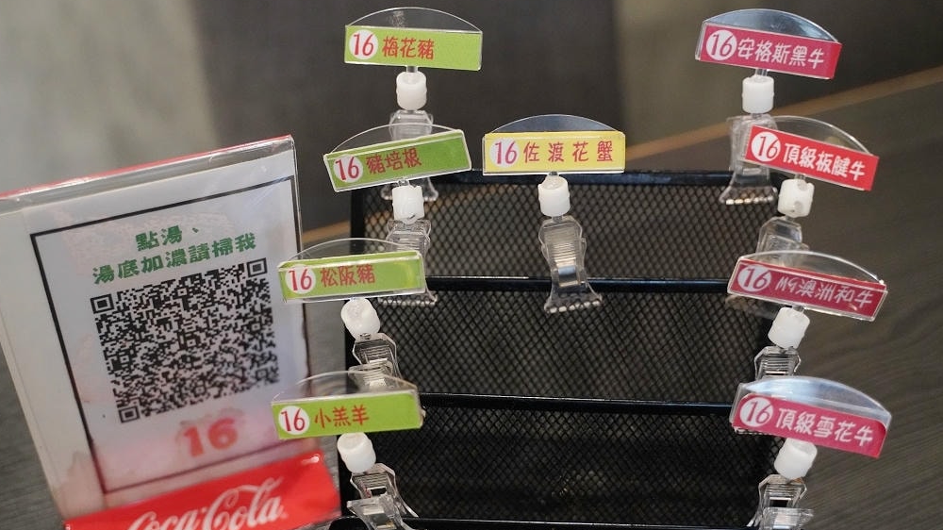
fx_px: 1100
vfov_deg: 27.1
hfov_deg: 46.4
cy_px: 288
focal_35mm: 44
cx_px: 431
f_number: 2.8
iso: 5000
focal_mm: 35
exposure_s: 1/160
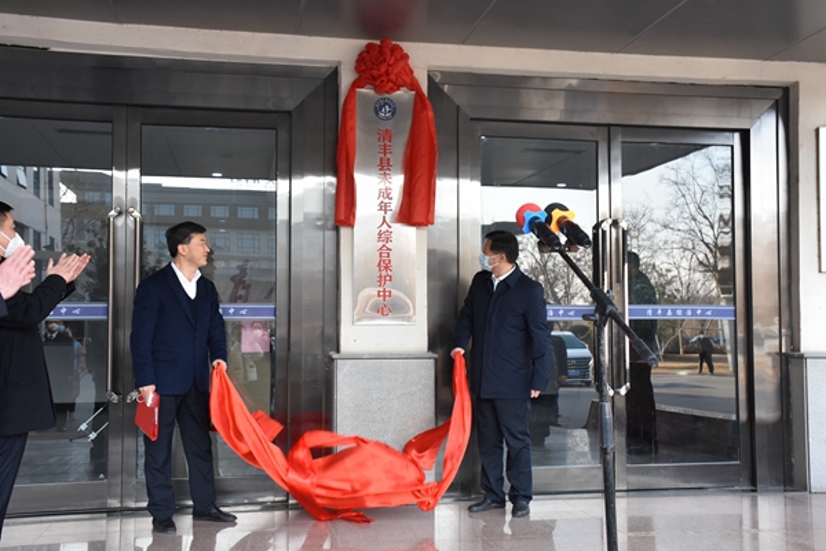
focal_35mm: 40
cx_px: 413
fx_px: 929
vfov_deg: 33.0
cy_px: 276
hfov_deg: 47.9
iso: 800
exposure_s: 1/160
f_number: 6.3
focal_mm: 27
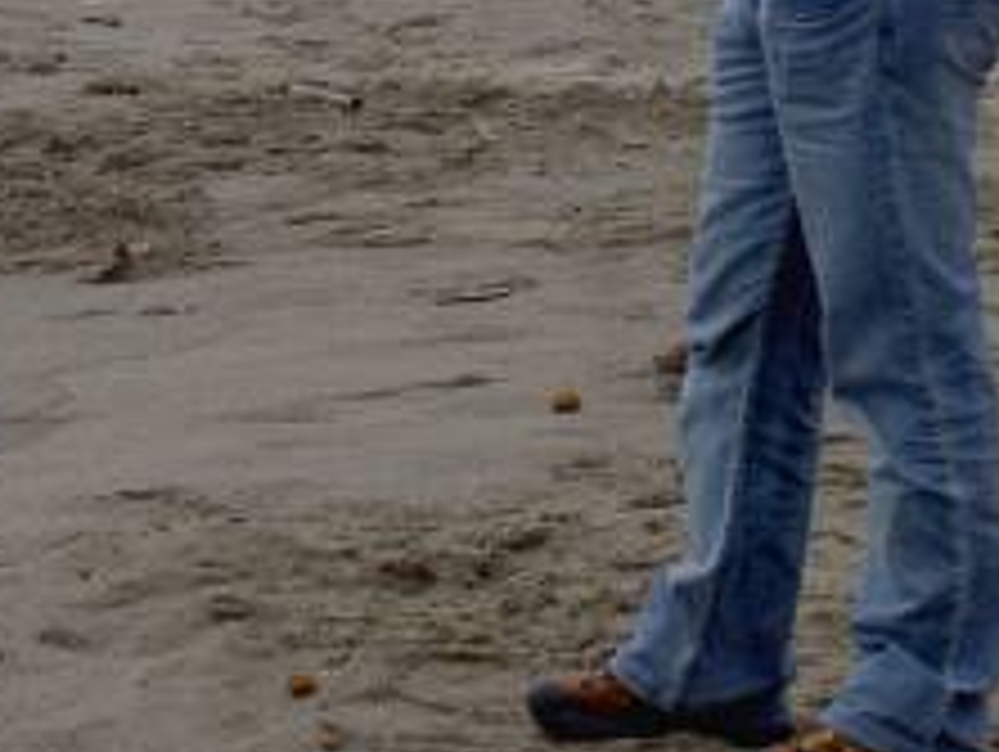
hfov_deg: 6.3
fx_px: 9043
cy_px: -113
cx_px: -14
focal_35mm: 313
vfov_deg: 4.7
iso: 100
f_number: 4.9
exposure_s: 1/400
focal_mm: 24
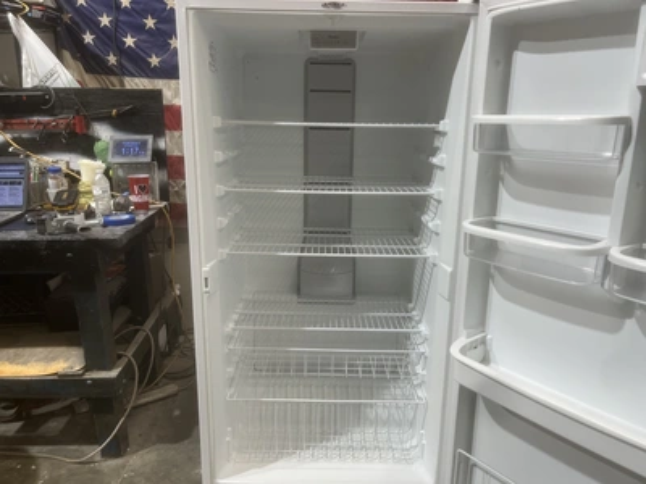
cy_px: 242
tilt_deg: -15.2
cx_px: 323
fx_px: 485
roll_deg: +0.7
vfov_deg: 53.1
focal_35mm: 26
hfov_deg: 67.3
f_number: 1.6
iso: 125
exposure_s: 1/120
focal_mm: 5.1
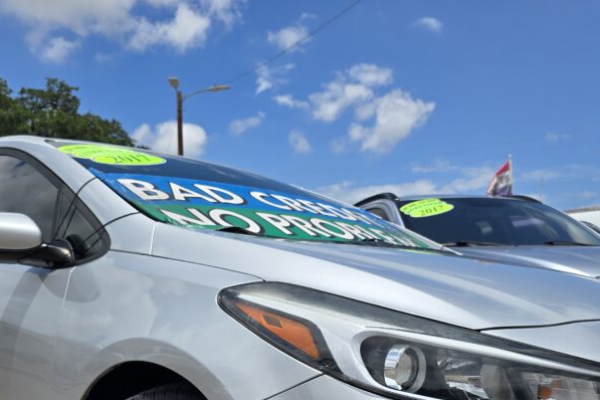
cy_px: 353
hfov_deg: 47.4
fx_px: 683
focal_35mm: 41
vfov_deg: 31.3
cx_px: 284
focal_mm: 6.3
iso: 12
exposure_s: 1/1228
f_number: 1.7
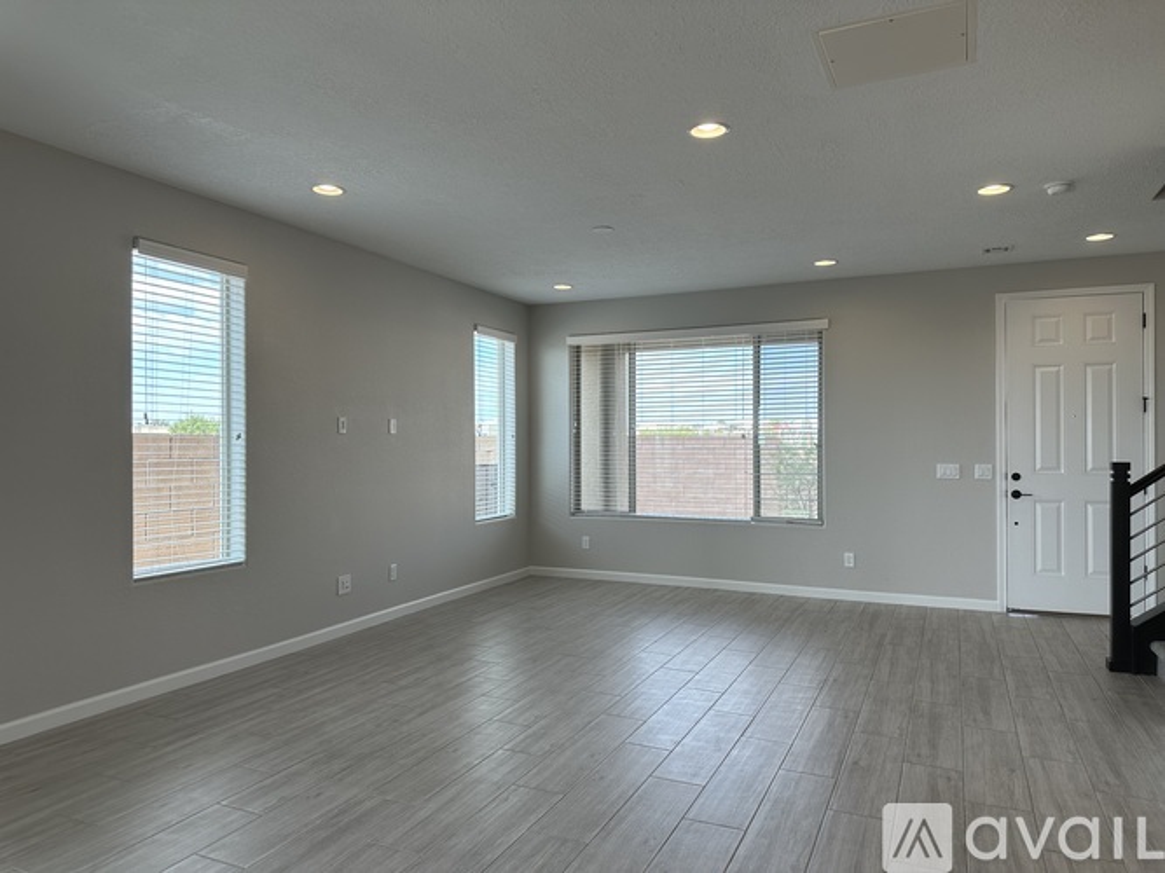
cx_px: 582
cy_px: 436
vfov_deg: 56.8
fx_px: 808
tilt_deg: +0.7
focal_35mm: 24
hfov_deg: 71.6
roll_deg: -0.4
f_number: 1.78
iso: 80
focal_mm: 6.86
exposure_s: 1/340
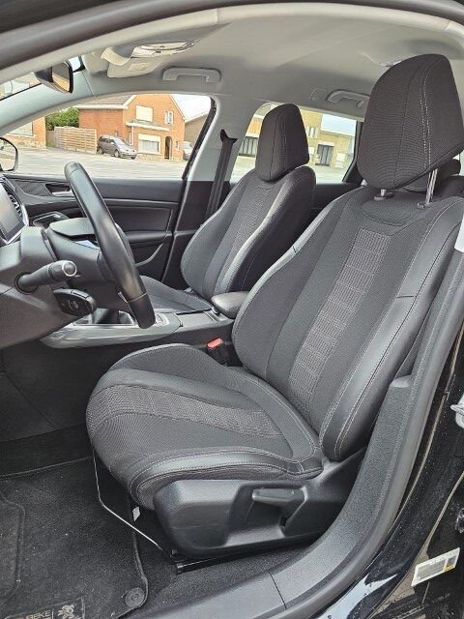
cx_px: 232
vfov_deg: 73.9
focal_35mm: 23
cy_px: 310
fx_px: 411
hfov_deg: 58.9
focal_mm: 6.3
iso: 250
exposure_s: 1/142
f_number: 1.7
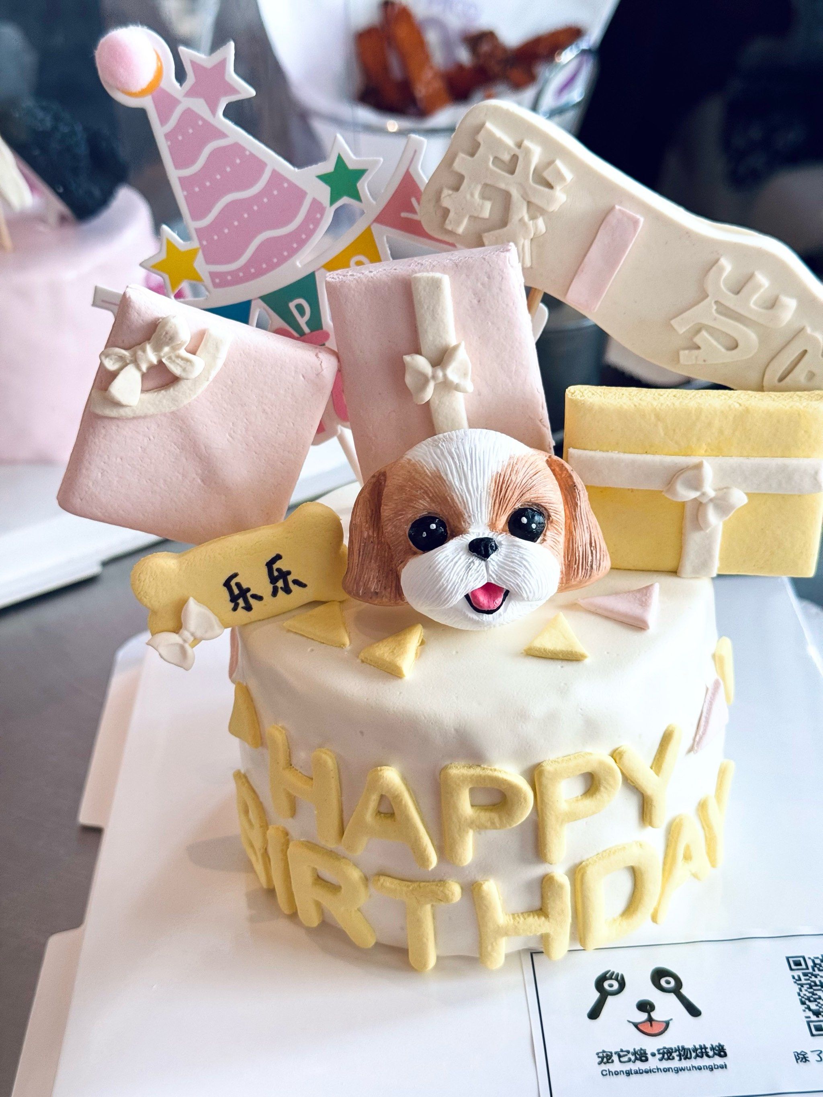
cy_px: 548
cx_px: 412
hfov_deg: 30.3
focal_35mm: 48
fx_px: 1521
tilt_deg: -31.7
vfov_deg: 39.7
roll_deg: +2.6
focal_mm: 6.76
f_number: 1.78
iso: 100
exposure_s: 1/60
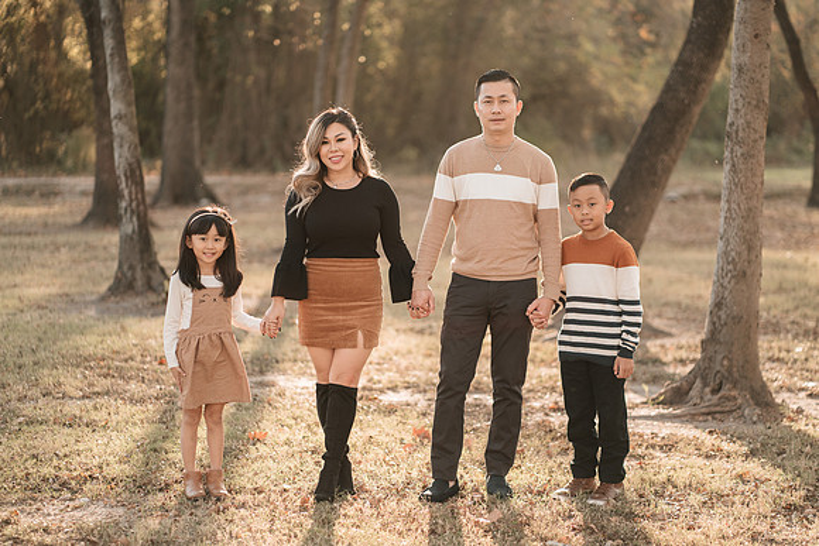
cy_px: 273
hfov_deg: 23.9
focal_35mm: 85
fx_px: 1934
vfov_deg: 16.1
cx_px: 410
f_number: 1.8
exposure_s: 1/500
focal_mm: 85
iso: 125
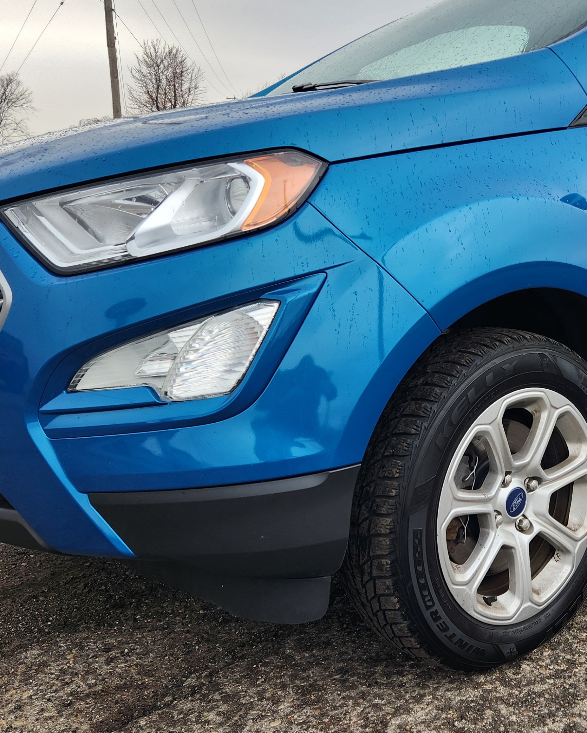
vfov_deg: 42.8
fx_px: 934
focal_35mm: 43
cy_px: 316
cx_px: 484
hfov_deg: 33.7
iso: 25
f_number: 1.8
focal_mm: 5.4
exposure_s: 1/180
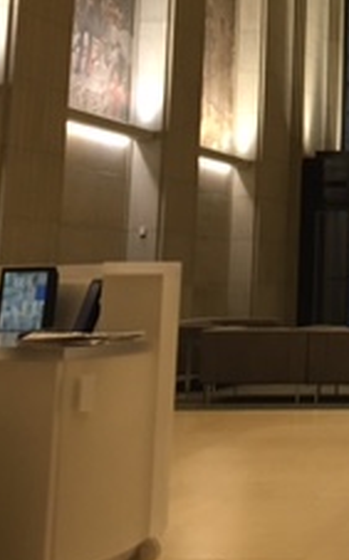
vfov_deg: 23.1
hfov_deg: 13.8
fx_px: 1326
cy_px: 35
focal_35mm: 87
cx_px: 564
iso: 100
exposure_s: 1/30
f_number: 2.2
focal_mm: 4.15
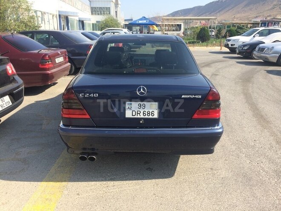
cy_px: 106
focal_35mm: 29
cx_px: 140
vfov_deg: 48.2
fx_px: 235
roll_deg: -1.5
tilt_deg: -17.4
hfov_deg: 61.7
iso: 32
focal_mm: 4.15
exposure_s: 1/1053
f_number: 2.2
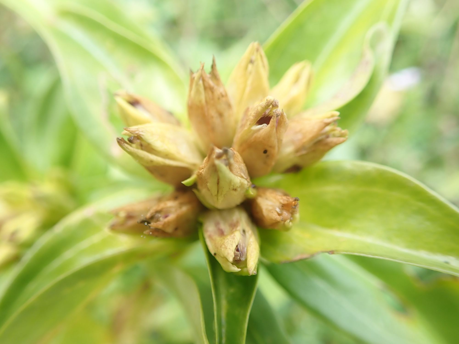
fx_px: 398
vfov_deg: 46.8
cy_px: 172
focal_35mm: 30
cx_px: 230
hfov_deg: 60.0
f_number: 2.3
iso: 160
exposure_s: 1/125
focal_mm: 5.5
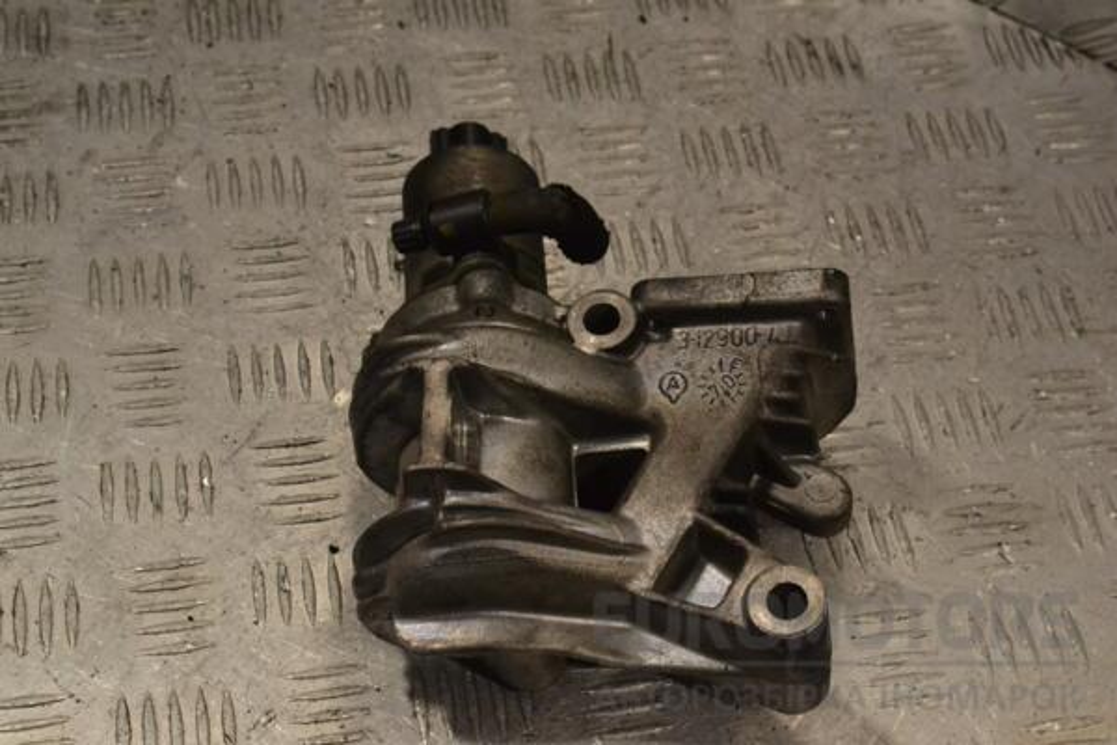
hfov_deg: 29.9
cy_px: 372
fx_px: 2094
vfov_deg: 20.2
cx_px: 558
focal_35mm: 68
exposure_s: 1/500
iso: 3200
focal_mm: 45
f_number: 11
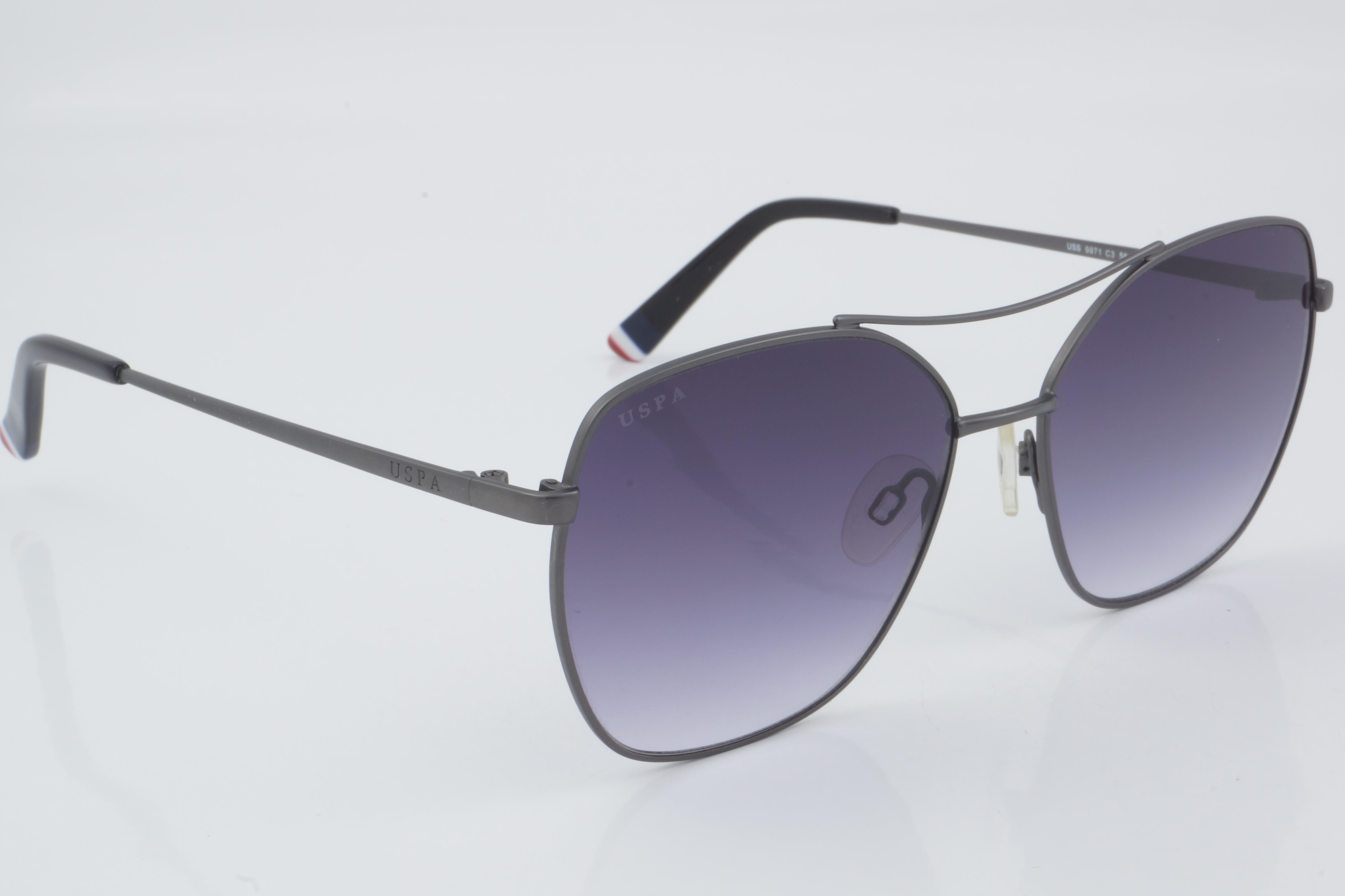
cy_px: 448
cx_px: 672
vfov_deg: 18.2
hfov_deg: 27.0
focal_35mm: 75
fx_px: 2802
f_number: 32
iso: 100
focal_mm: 50
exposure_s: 1/3
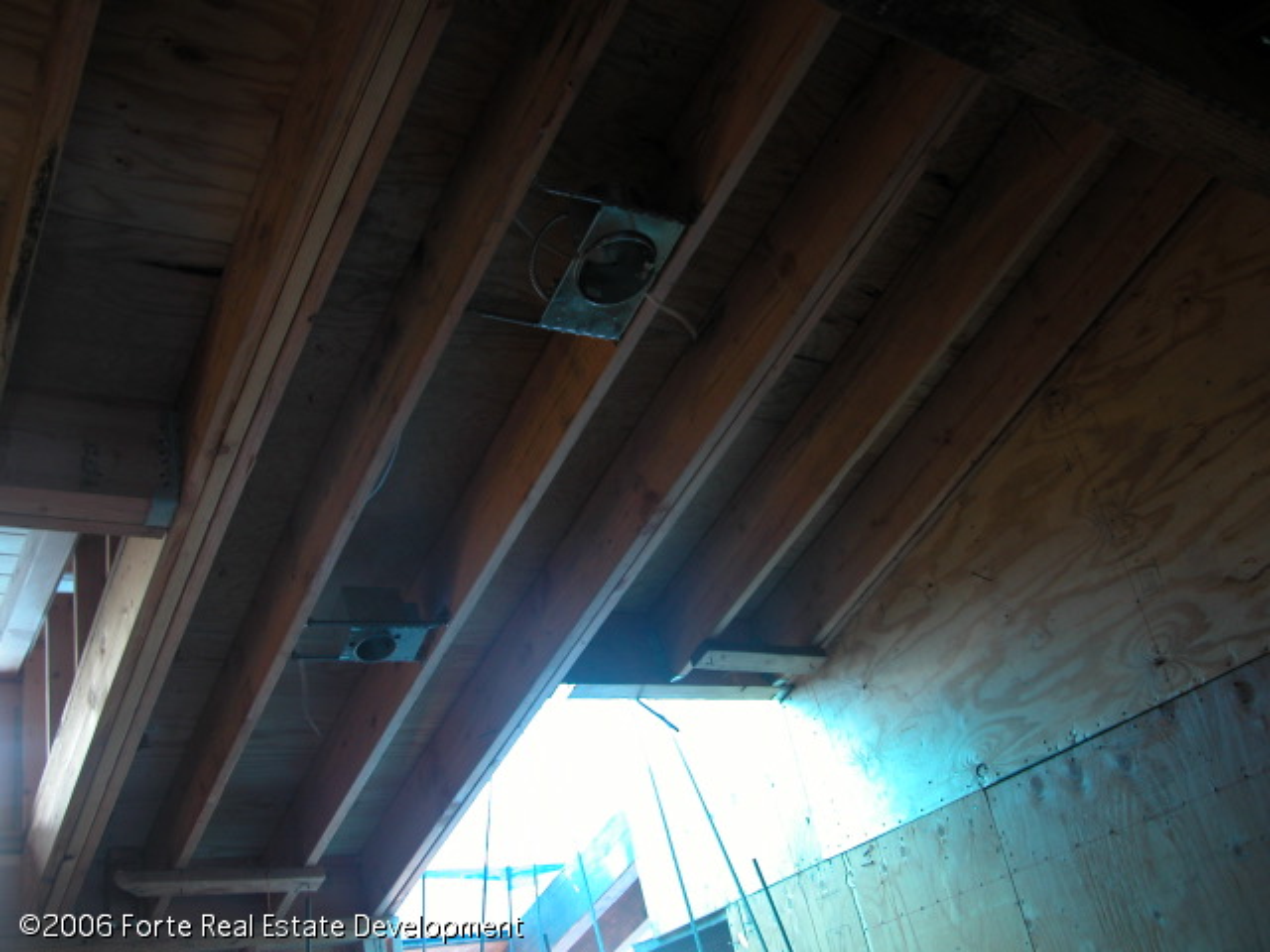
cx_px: 635
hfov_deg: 52.6
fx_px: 1284
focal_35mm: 35
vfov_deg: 40.7
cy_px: 476
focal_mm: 8.9
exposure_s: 1/30
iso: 100
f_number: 2.8
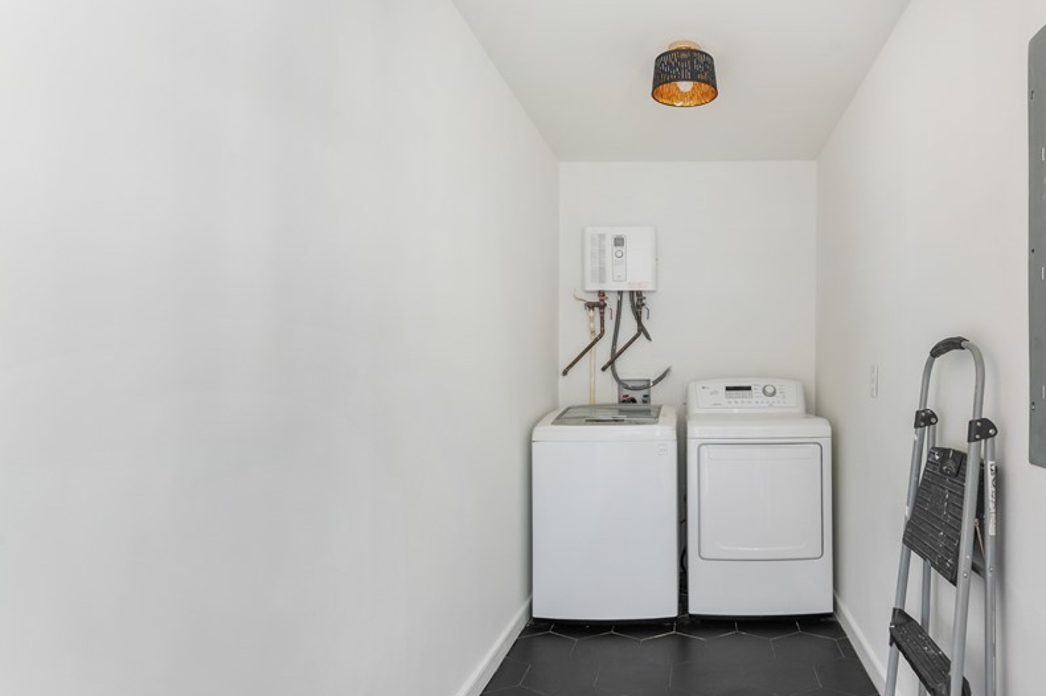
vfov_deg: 56.9
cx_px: 684
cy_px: 396
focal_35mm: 22
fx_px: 639
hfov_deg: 76.5
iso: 1600
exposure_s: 1/10
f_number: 9
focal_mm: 16
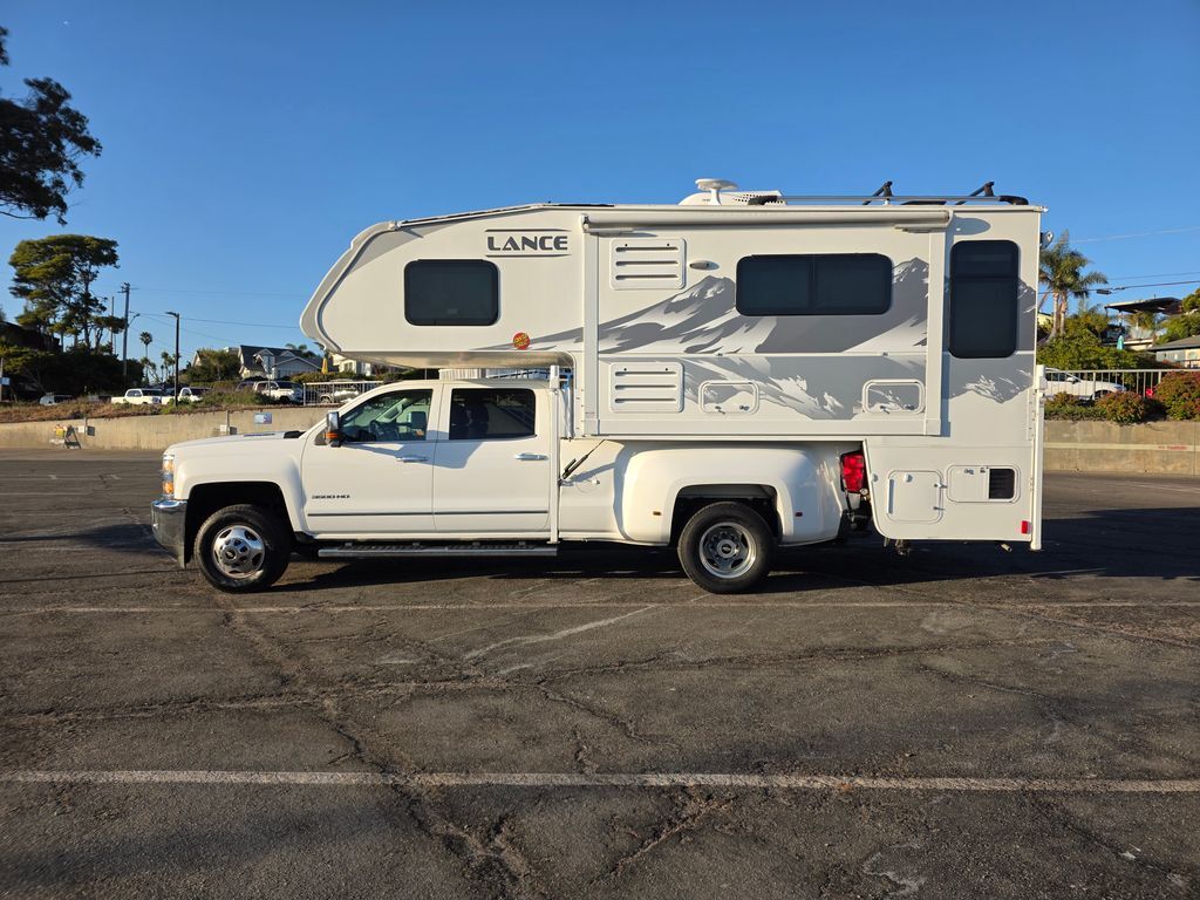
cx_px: 600
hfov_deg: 73.9
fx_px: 797
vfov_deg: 58.9
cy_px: 450
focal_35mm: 23
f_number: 1.7
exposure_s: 1/3185
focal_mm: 6.3
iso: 80
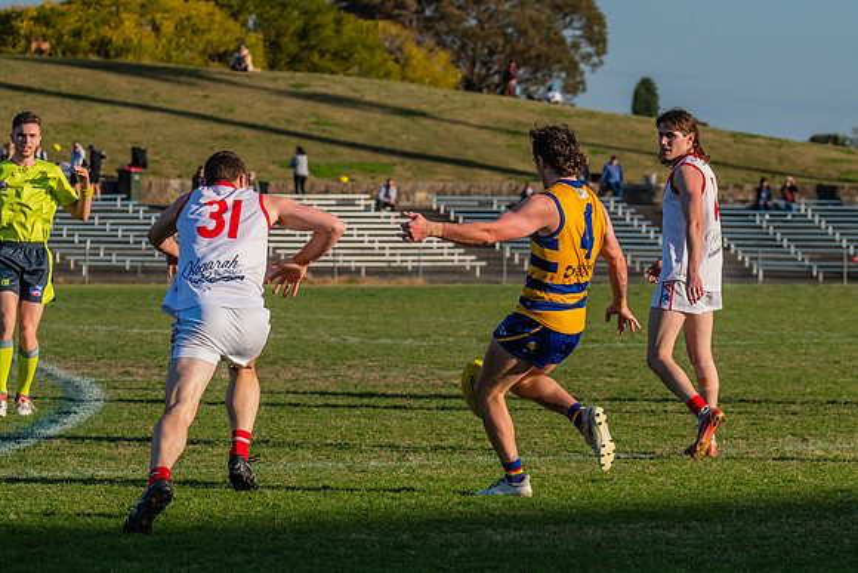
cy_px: 251
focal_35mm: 218
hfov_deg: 9.4
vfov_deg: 6.3
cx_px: 550
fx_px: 5197
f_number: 8
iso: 800
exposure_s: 1/1600
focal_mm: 170
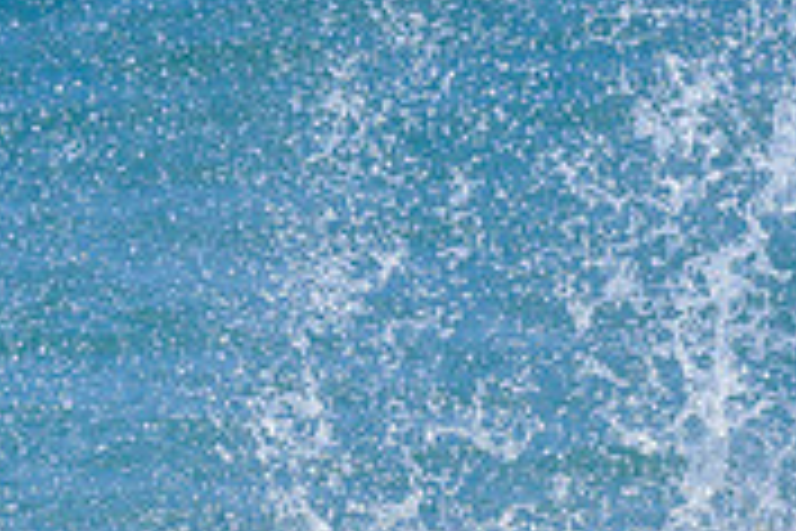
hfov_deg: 0.6
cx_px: 1503
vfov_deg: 0.4
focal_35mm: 3604
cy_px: 623
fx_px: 79682
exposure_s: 1/2000
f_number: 6.3
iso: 320
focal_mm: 800
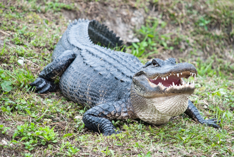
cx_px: 117
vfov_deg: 6.8
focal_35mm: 202
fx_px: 1318
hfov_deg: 10.1
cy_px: 78
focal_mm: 135
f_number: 5.6
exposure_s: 1/60
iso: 100
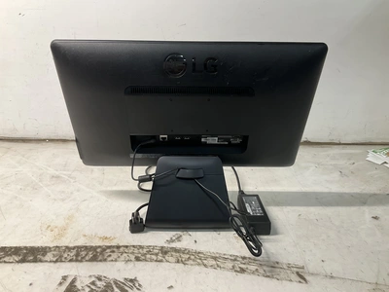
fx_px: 326
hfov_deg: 61.7
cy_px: 146
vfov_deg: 48.2
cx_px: 194
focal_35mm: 29
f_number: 1.8
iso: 64
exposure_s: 1/60
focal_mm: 3
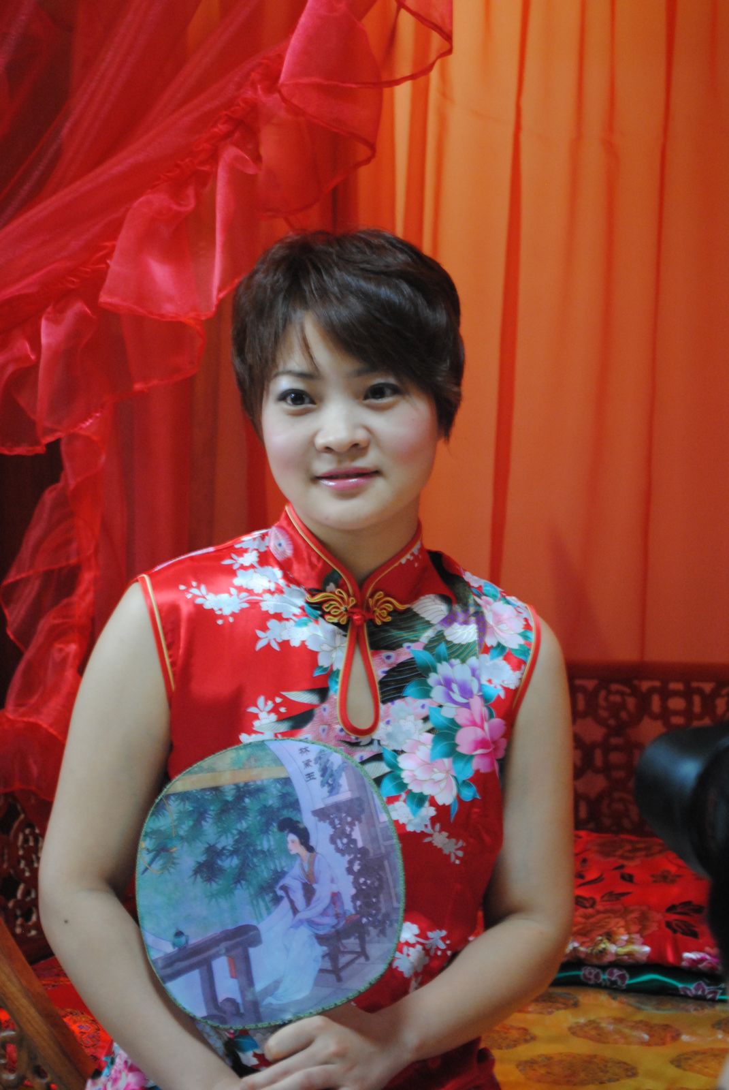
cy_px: 545
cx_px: 364
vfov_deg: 24.6
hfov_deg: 16.6
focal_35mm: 82
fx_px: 2499
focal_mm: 55
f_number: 5.6
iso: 800
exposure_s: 1/5
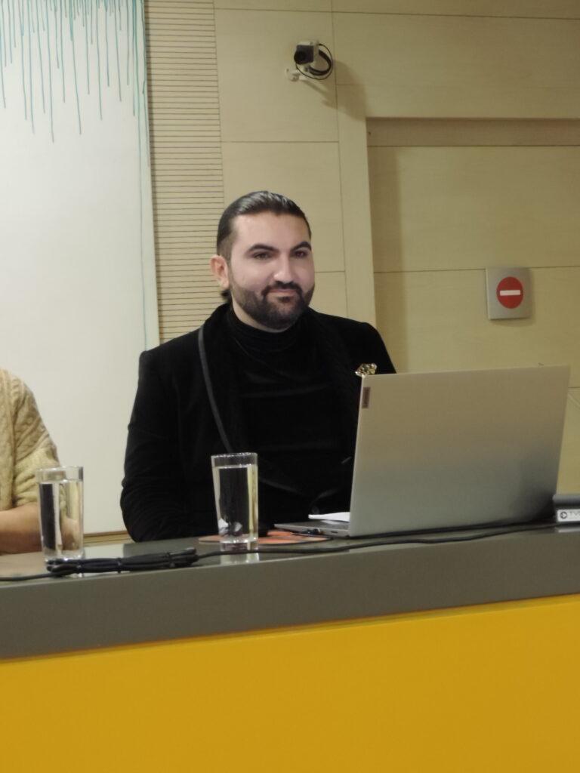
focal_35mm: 100
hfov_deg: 14.8
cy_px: 386
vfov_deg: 19.6
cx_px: 290
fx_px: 2234
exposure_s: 1/15
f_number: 4.1
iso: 900
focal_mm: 17.8
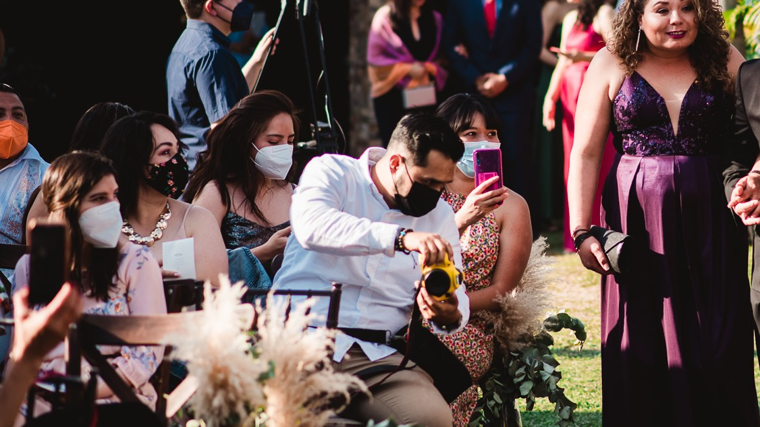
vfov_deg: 7.5
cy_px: 151
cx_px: 670
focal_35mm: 162
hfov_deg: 13.2
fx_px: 3264
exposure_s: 1/1600
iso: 80
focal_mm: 85
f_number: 2.5
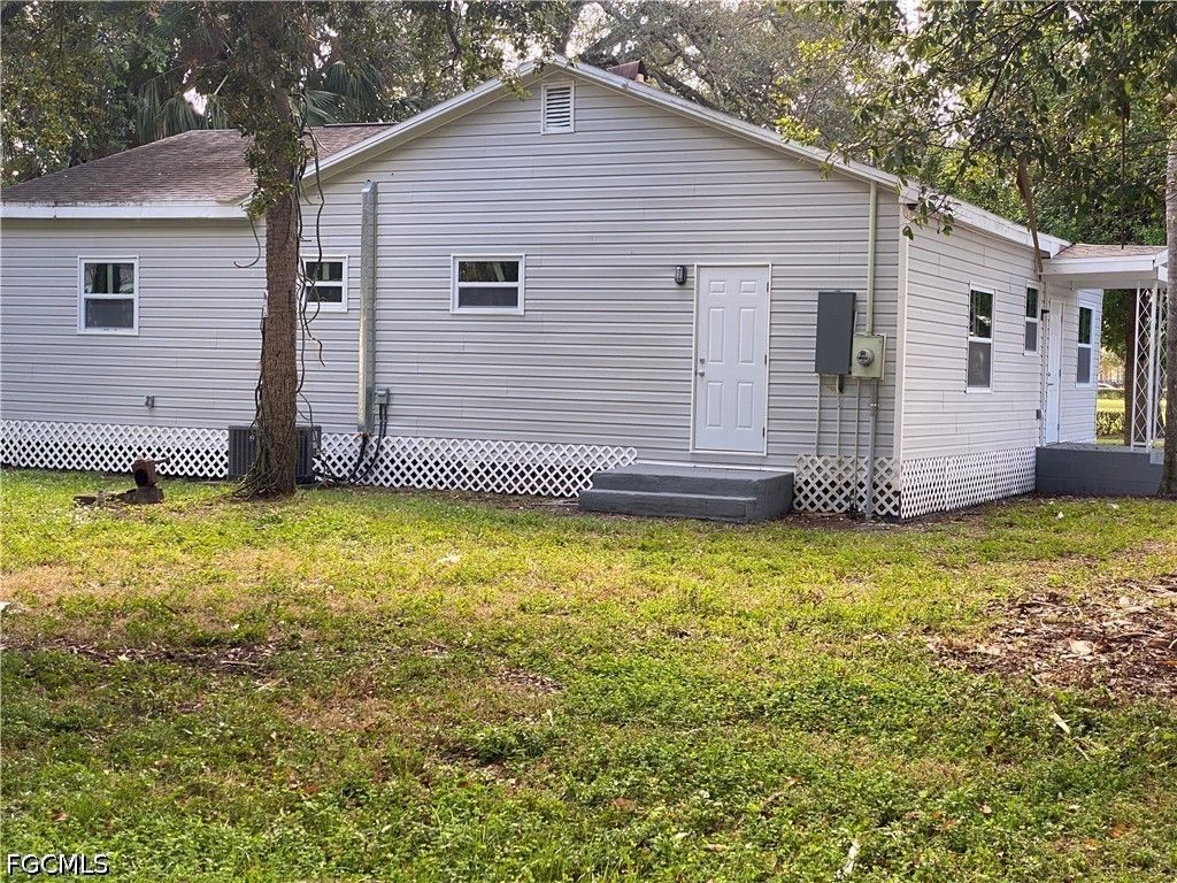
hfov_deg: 36.8
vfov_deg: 28.0
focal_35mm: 52
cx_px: 588
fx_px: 1768
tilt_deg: -2.1
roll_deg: -1.8
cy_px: 442
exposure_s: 1/122
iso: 25
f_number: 2
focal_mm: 6
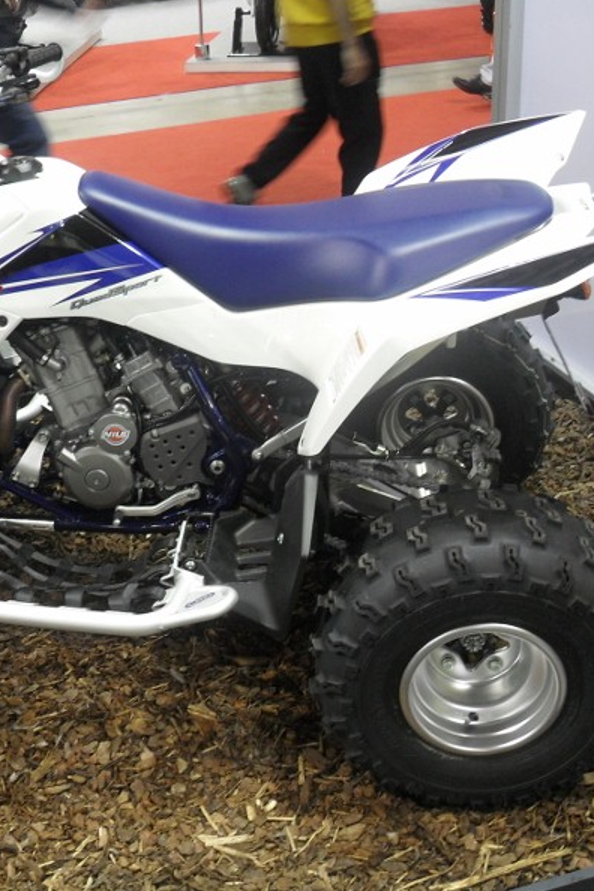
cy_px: 442
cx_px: 141
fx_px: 1213
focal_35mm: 49
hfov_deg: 27.1
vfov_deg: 40.3
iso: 120
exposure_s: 1/30
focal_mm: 6.2
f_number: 2.8
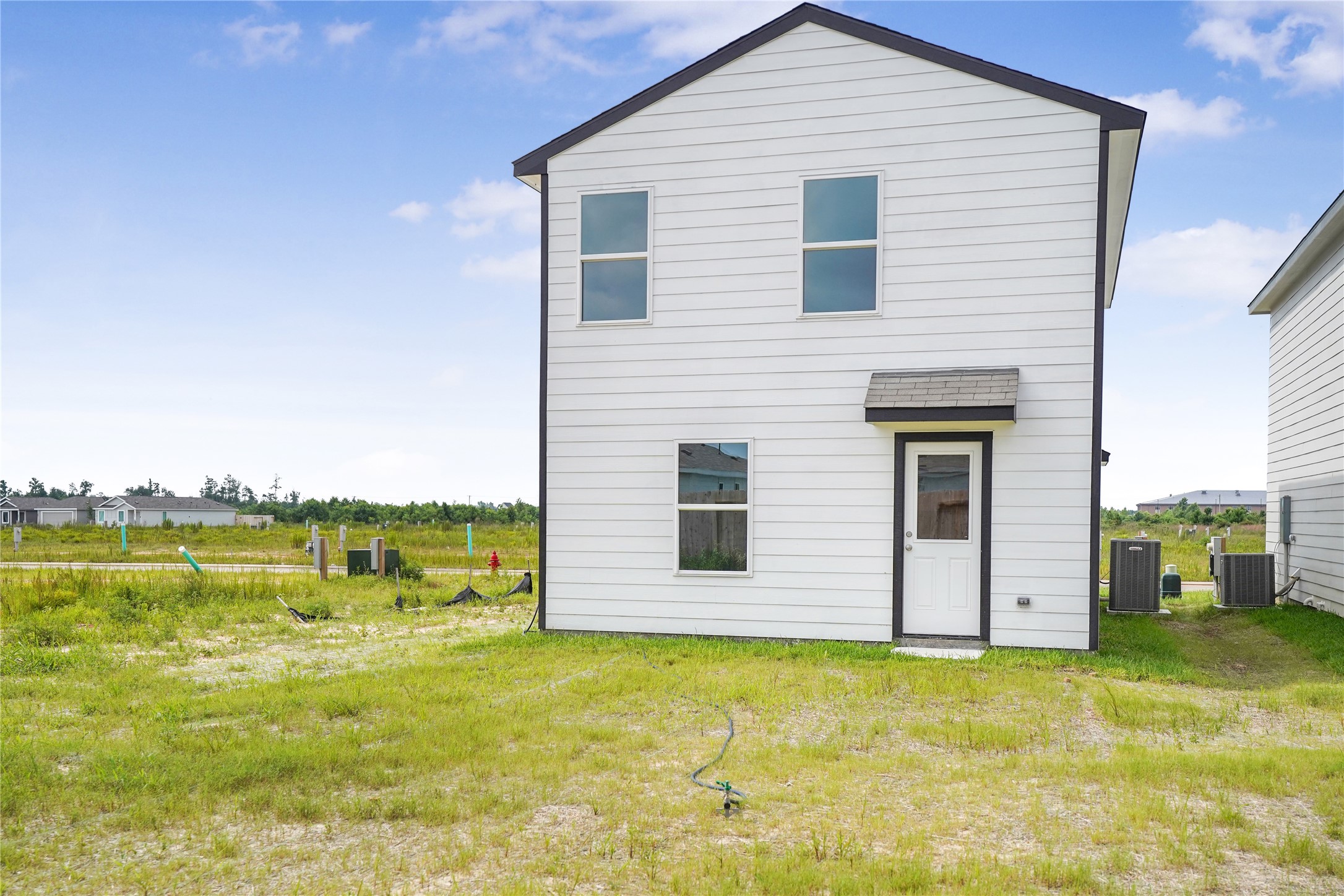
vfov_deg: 37.9
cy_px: 448
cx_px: 672
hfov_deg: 54.4
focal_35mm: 35
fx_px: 1307
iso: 400
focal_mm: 35
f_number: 4
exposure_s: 1/5000
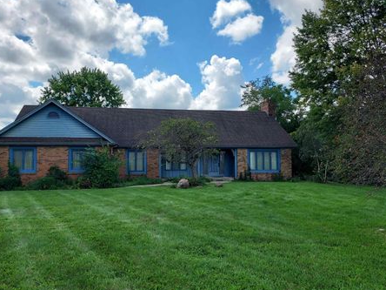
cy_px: 145
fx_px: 301
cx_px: 183
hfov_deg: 65.3
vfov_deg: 51.4
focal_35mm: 27
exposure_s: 1/1167
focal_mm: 4.6
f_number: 1.8
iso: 40
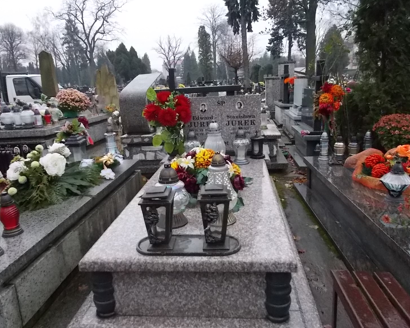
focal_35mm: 28
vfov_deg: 51.5
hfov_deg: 62.2
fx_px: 340
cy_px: 162
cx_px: 203
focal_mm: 4.6
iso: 400
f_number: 3.2
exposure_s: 1/320
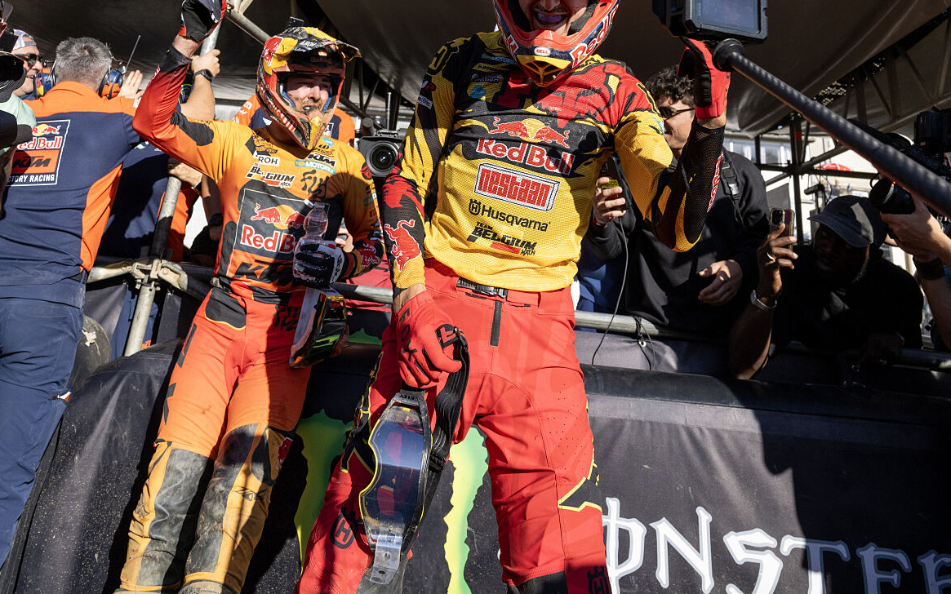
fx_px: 700
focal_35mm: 27
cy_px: -32
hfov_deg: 68.4
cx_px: 466
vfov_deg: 39.2
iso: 400
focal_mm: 17
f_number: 5
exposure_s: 1/1600
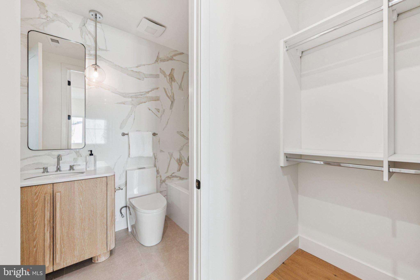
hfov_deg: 104.3
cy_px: 140
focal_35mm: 14
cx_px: 210
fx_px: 163
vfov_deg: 81.2
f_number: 10
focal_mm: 14
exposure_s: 1/13
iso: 320
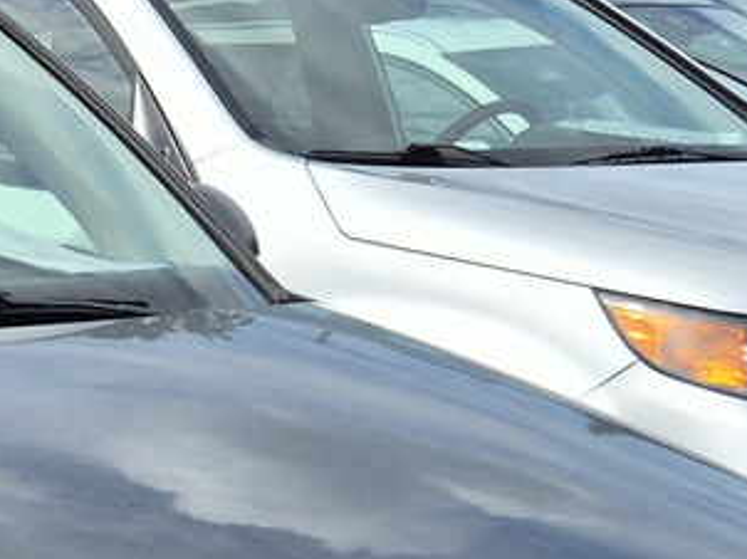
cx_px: -242
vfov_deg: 11.8
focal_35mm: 122
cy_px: 705
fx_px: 2631
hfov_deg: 15.3
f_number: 1.8
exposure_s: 1/1460
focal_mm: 5.4
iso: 25
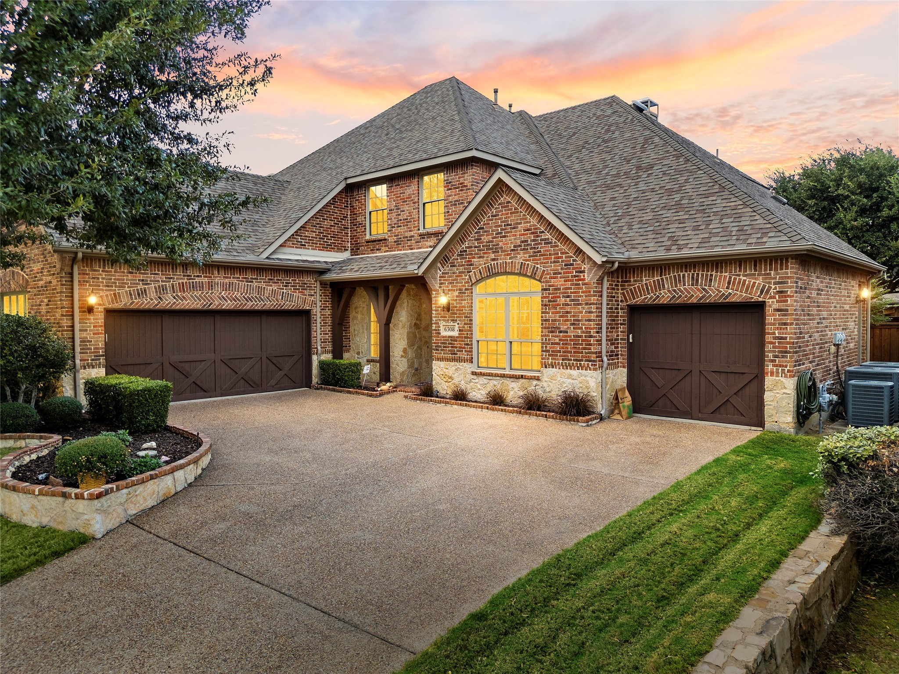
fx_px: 623
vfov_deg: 56.8
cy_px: 337
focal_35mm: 24
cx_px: 450
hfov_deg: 71.6
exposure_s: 1/240
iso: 100
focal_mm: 6.72
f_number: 1.7
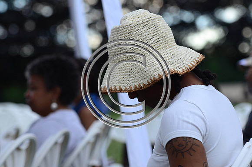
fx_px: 1048
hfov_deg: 13.7
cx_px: 126
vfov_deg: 9.1
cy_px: 84
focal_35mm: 150
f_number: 2.8
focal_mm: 100
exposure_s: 1/1600
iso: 800
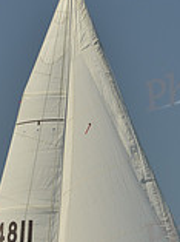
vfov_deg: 5.0
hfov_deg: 3.8
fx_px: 2729
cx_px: 65
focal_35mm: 392
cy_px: 316
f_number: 7.1
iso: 200
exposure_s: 1/800
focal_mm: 110
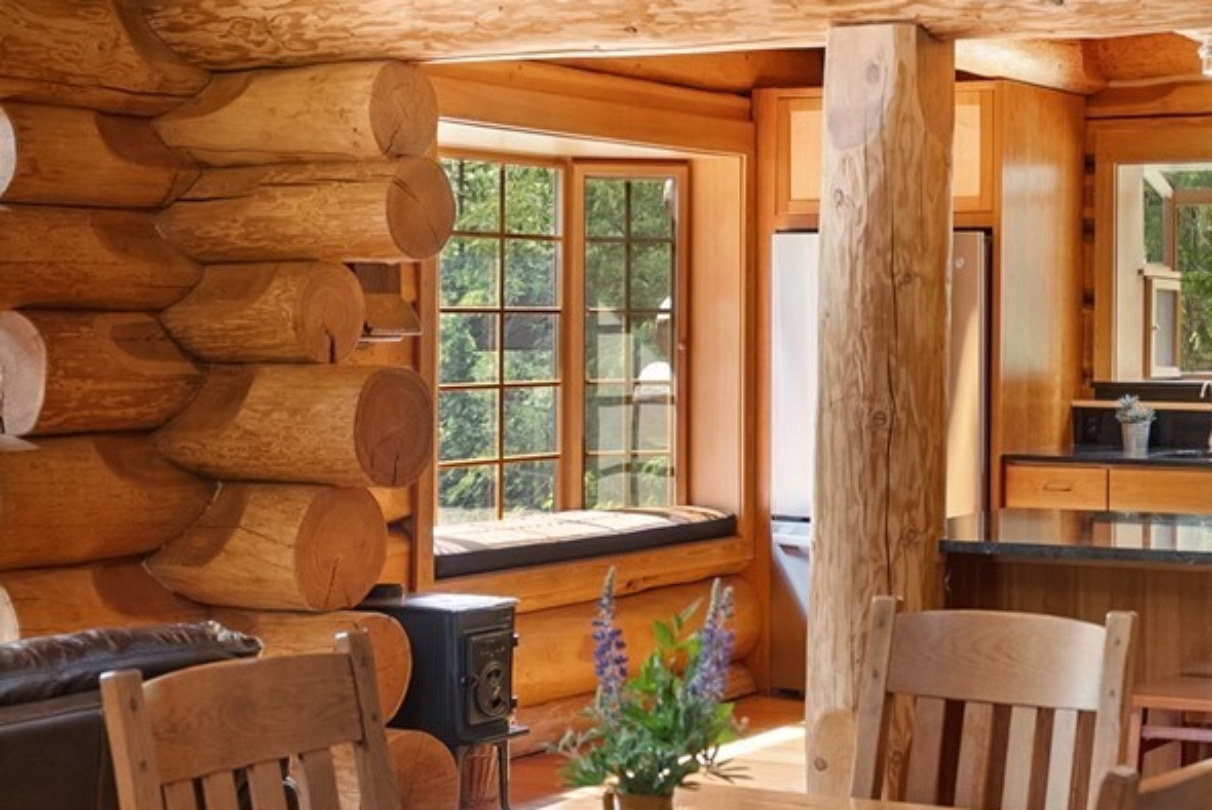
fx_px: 2324
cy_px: 255
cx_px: 1084
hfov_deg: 28.2
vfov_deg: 19.7
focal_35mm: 69
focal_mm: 24
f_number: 3.2
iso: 400
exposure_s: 1/15
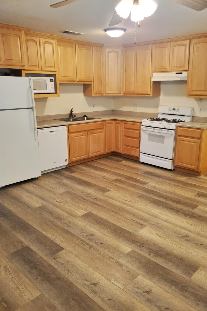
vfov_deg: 65.5
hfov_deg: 46.3
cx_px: 113
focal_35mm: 28
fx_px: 241
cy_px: 158
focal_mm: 4.3
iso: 200
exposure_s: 1/40
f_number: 1.5
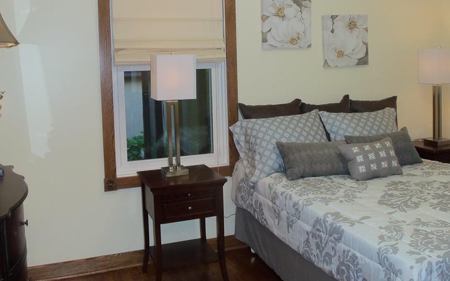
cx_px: 223
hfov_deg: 50.4
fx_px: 478
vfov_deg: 32.4
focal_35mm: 39
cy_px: 88
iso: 100
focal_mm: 5.2
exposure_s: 1/30
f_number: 3.4
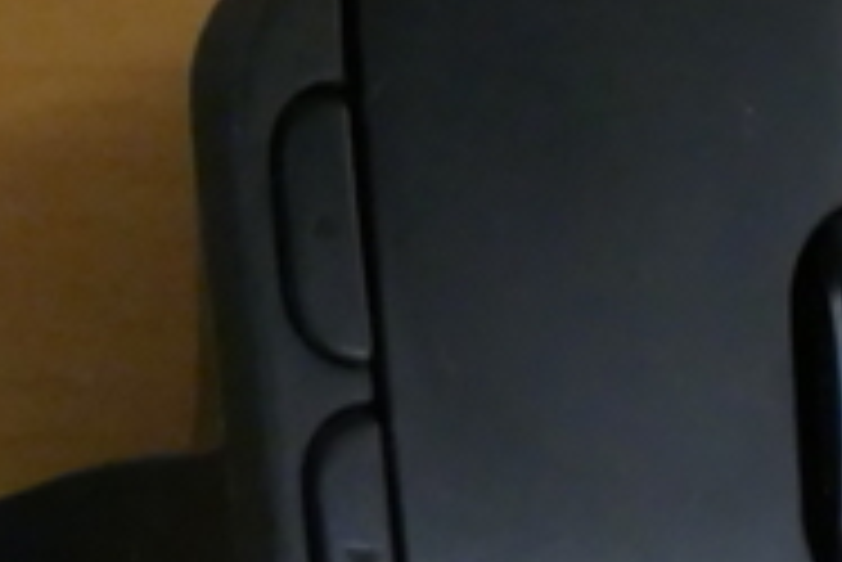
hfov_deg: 5.1
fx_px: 9292
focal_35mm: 397
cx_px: 1693
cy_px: 1155
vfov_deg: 3.4
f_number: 4.4
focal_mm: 22.6
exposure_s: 1/15
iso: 1600
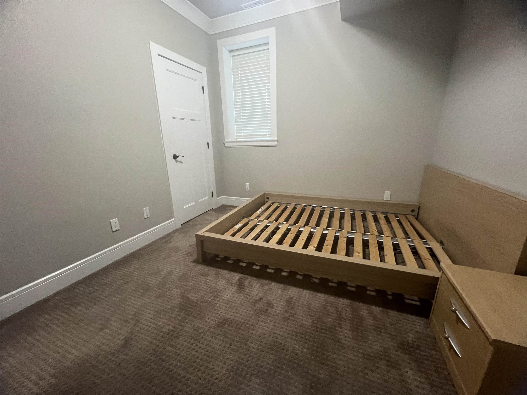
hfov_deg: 106.2
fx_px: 198
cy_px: 198
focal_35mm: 13
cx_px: 264
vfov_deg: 89.9
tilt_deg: -15.4
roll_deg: +1.2
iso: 640
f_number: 1.8
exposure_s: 1/60
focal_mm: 1.57
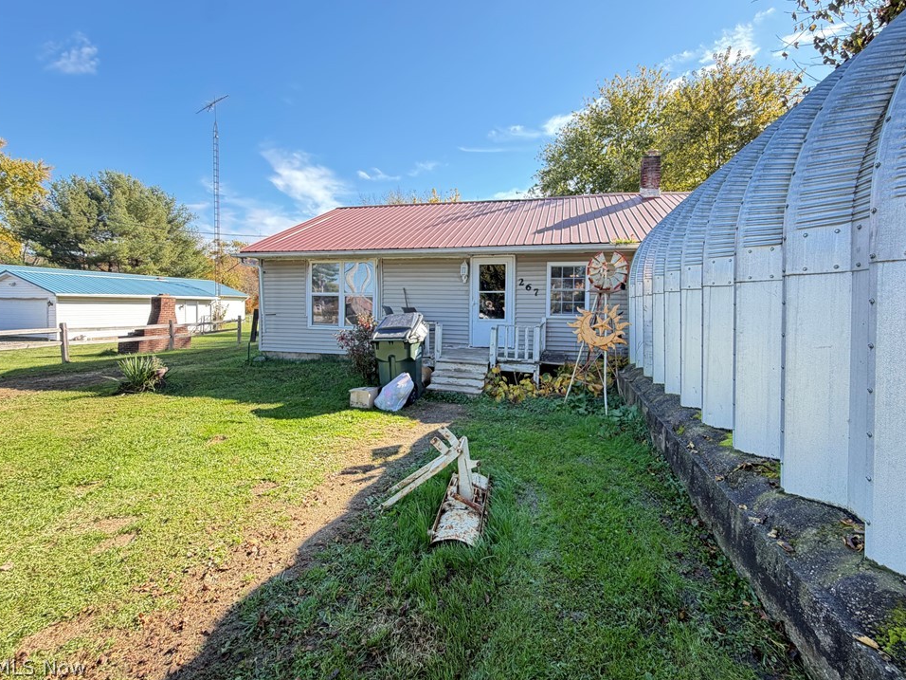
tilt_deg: -2.2
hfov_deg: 98.1
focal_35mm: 15
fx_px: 393
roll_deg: -0.4
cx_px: 473
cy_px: 319
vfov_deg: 81.7
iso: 80
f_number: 2.2
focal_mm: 2.22
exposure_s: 1/121
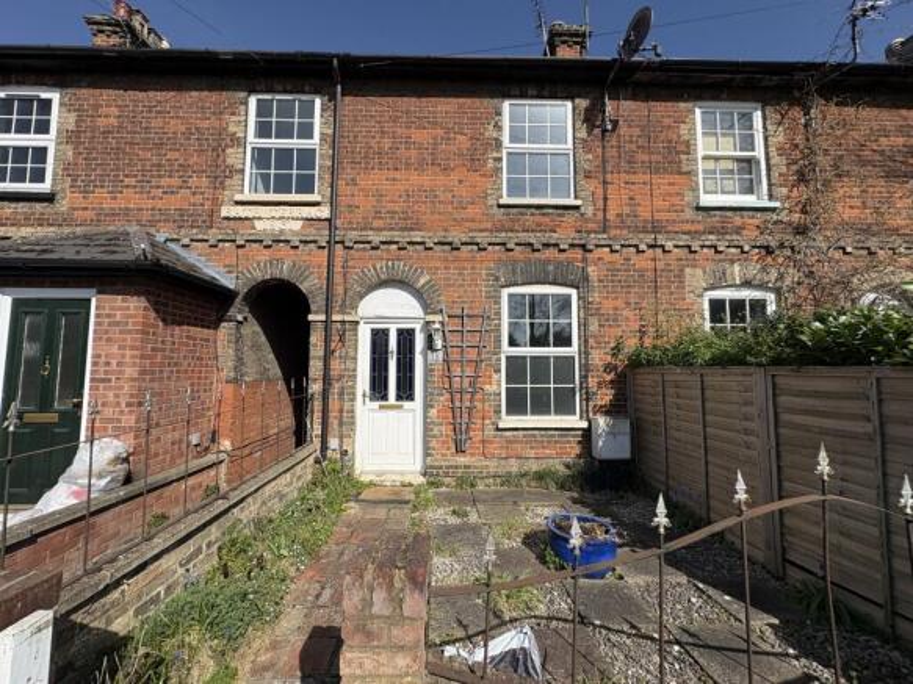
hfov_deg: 102.1
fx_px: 369
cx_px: 456
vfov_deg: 85.7
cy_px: 342
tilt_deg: +4.3
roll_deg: -0.7
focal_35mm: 14
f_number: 2.2
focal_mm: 2.22
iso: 50
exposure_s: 1/2342
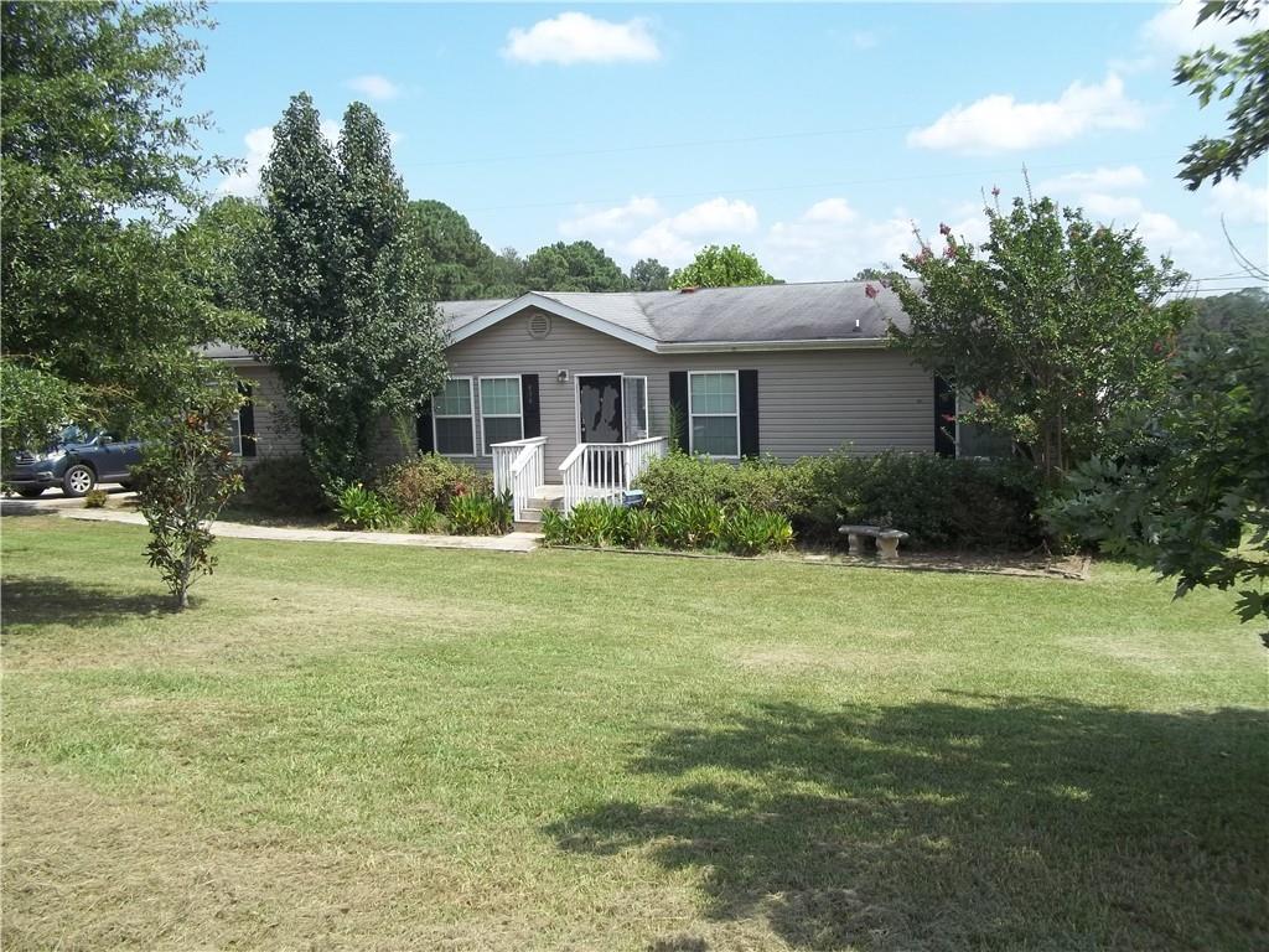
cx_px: 634
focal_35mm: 32
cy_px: 476
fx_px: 1173
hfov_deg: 56.8
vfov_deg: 44.2
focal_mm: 5.7
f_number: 8.8
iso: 64
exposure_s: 1/100
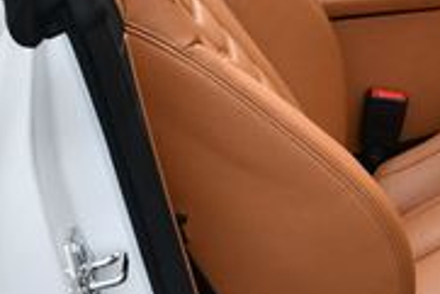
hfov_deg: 15.5
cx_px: 542
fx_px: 1553
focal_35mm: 127
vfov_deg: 10.7
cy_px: -24
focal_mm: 18
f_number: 5.6
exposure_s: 1/250
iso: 250
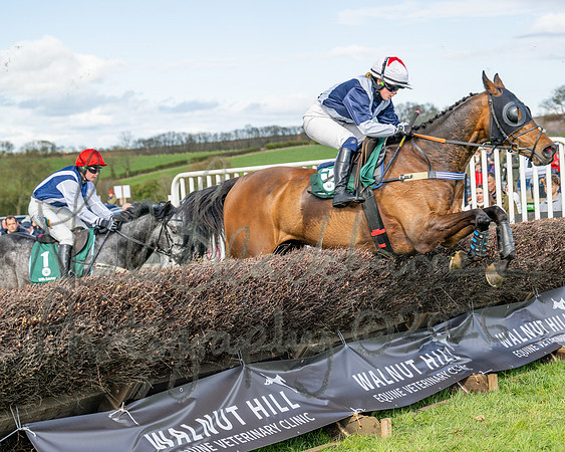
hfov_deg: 20.7
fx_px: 1544
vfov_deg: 16.6
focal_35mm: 92
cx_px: 284
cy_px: 226
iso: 400
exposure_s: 1/1600
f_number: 4.5
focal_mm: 82
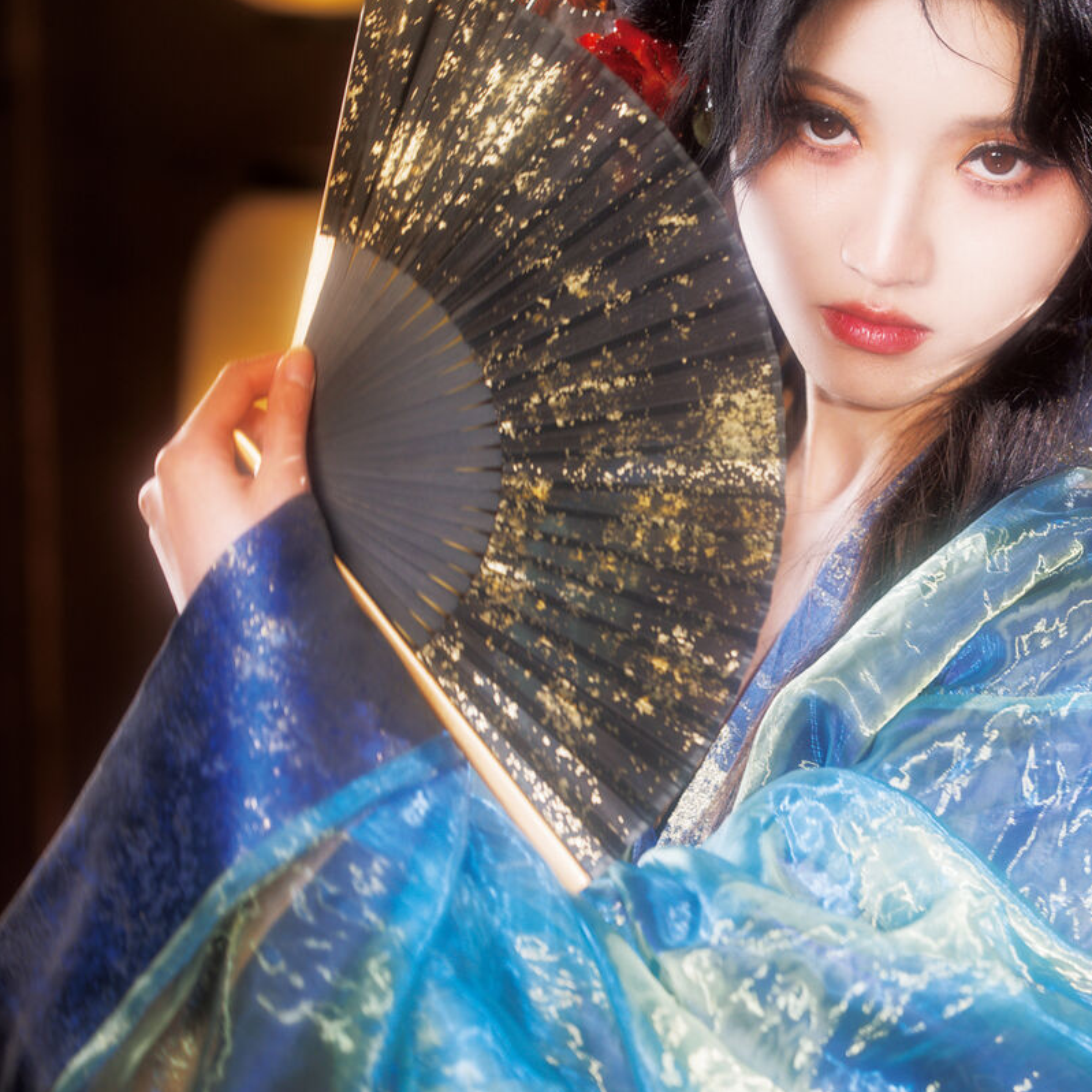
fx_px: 7031
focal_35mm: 197
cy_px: 535
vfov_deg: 8.9
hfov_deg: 8.9
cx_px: 795
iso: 200
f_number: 3.2
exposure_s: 1/60
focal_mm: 104
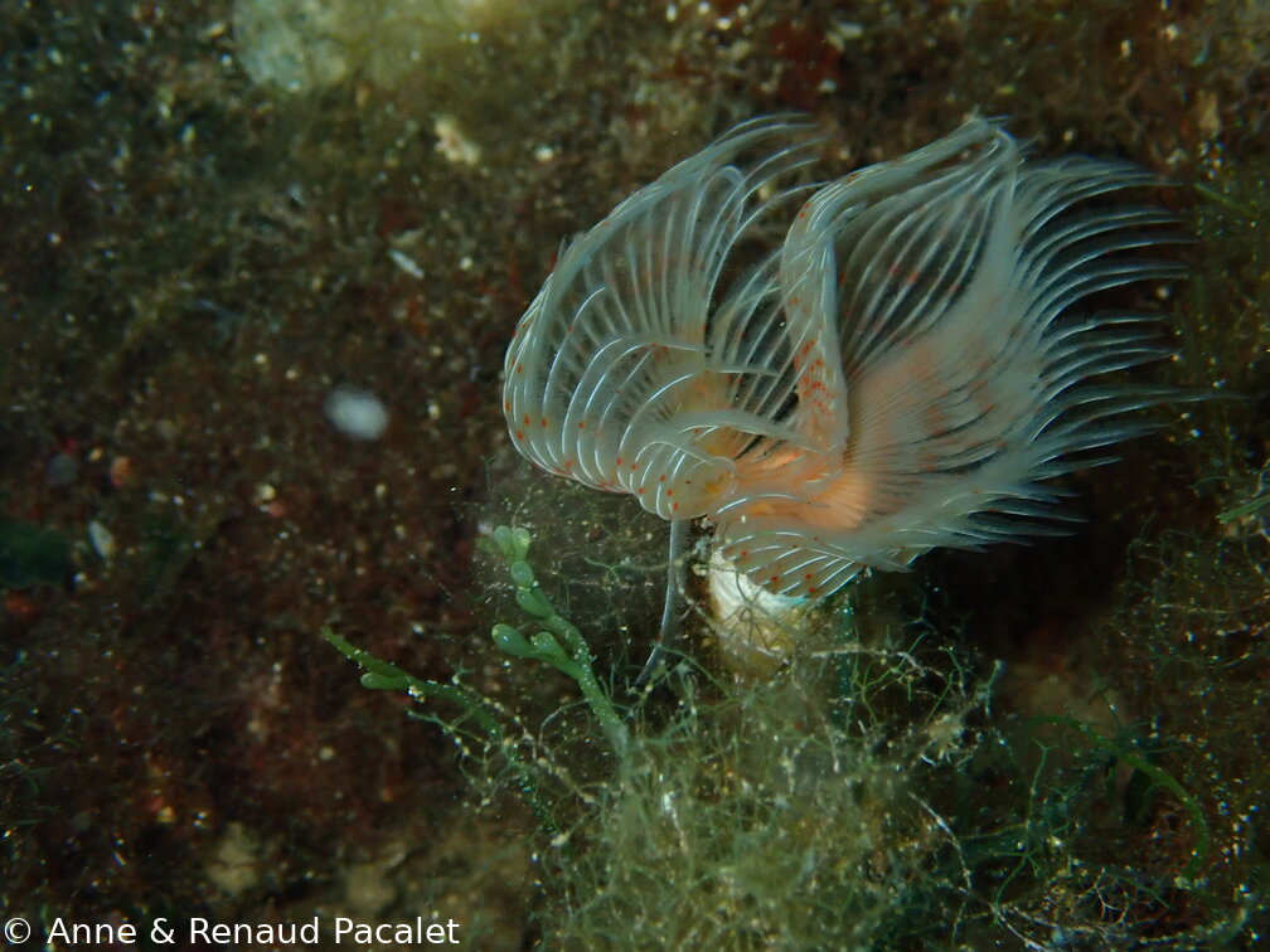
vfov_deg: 14.8
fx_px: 3669
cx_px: 635
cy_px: 476
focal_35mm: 100
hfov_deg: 19.6
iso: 400
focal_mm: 18
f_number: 6.3
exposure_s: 1/200
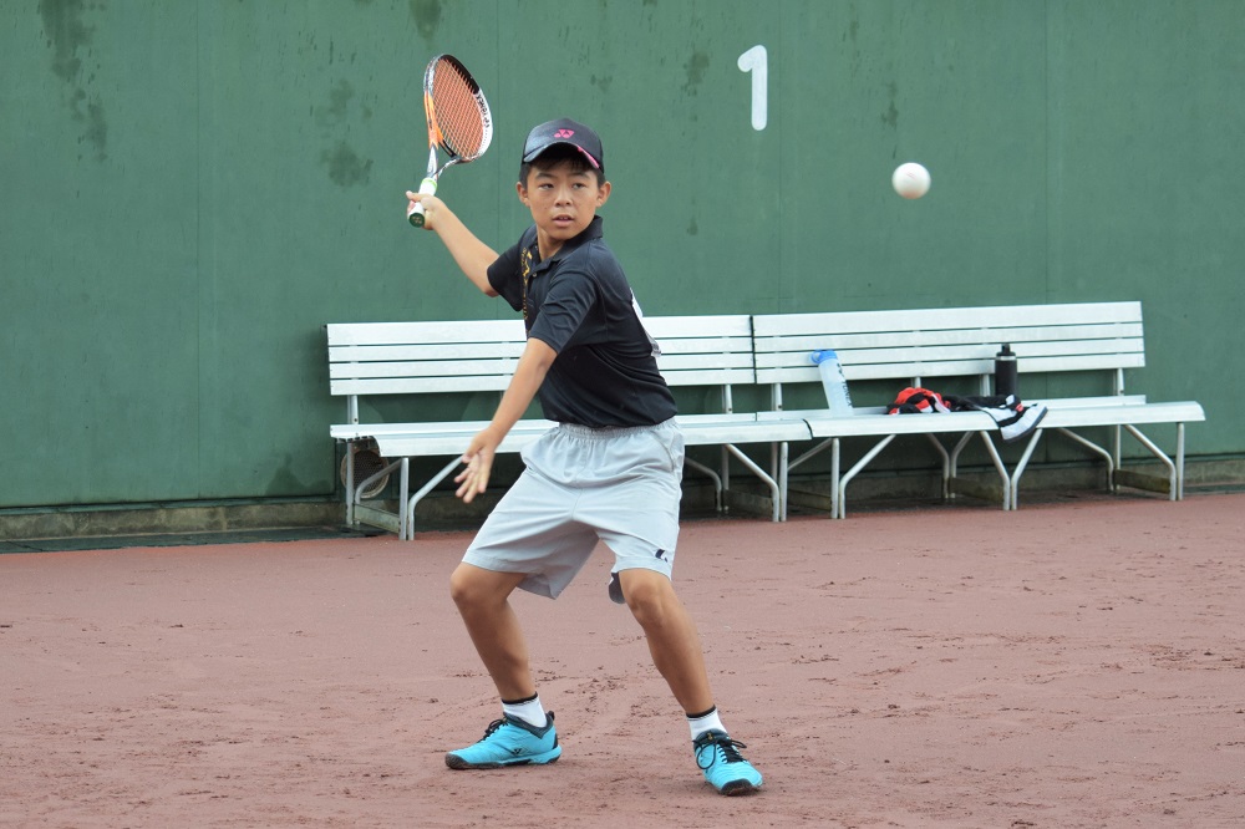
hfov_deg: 19.5
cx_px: 622
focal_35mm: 105
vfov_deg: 13.0
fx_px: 3630
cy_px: 414
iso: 800
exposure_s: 1/640
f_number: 4.5
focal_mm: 70
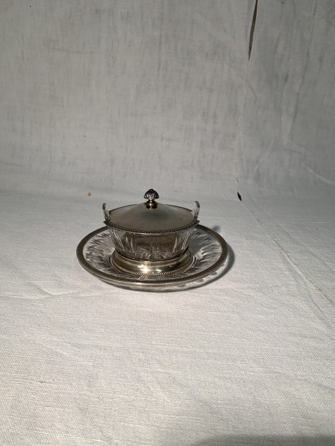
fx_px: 335
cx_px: 168
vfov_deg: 67.3
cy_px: 223
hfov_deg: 53.1
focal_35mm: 26
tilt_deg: -22.0
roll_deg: -1.0
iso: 25
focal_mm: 4.25
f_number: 1.8
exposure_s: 1/116
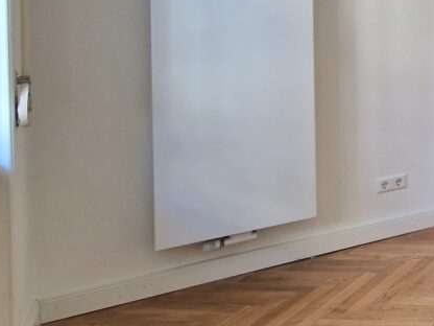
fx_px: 564
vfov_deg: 30.1
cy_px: 4
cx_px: 686
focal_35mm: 45
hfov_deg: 26.5
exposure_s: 1/50
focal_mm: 2.2
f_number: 2.2
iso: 80
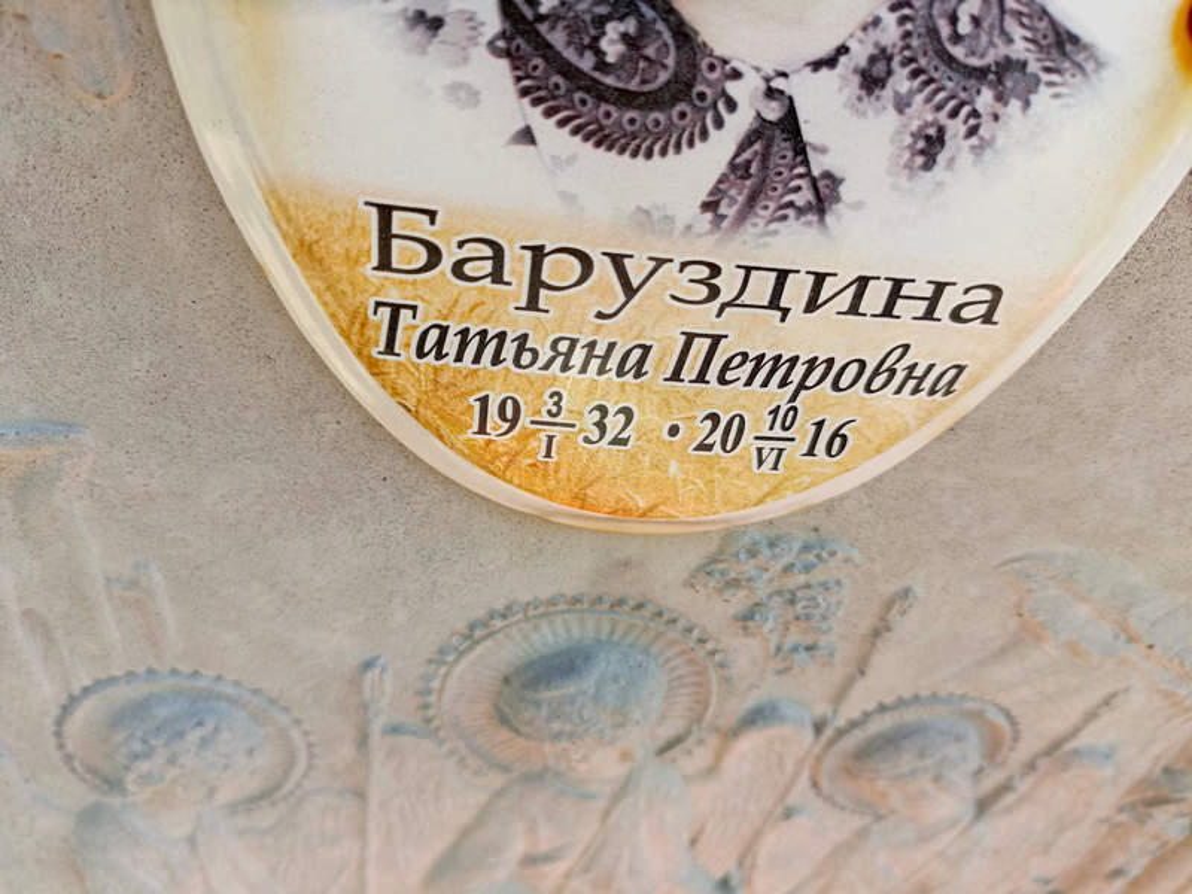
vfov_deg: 54.9
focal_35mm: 25
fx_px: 861
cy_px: 447
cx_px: 596
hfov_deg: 69.4
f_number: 1.69
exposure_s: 1/242
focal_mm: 4.76
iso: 106
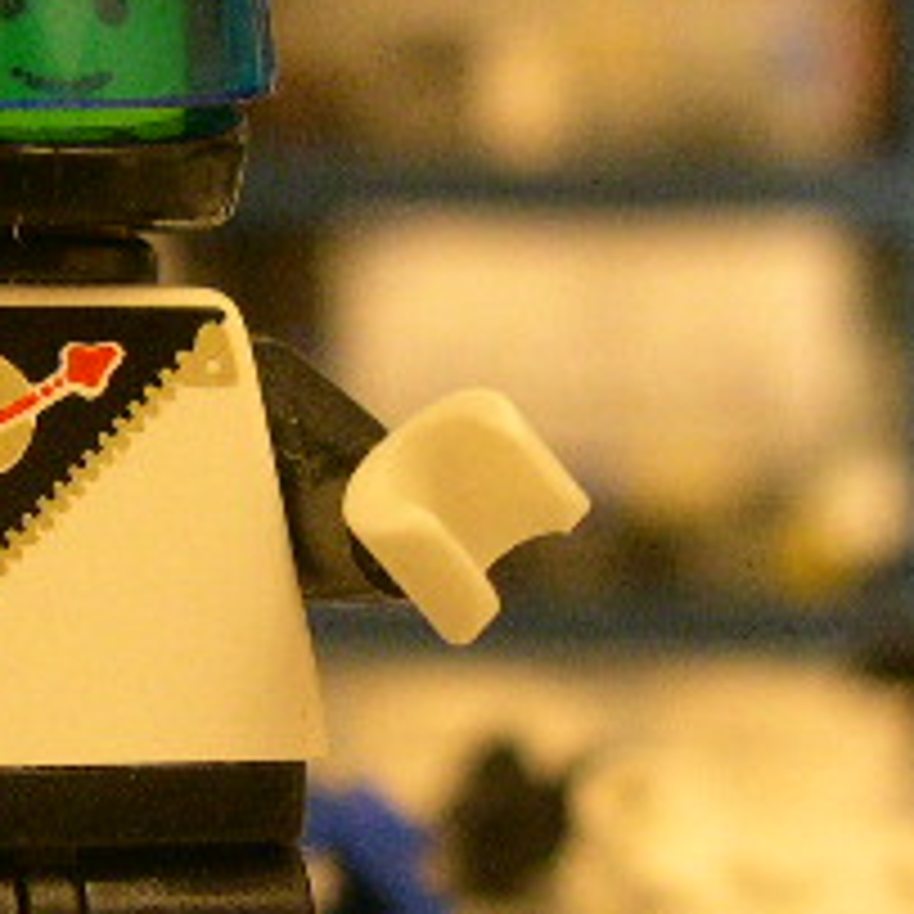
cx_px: 9
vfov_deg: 16.4
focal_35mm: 106
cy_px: 441
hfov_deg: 16.1
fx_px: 3167
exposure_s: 1/1.6
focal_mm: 8
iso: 400
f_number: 2.8
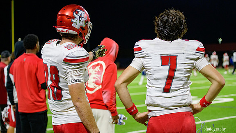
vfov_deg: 16.3
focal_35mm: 74
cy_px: 68
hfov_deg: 28.6
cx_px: 119
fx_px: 463
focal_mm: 70
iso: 2000
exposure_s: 1/320
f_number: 2.8
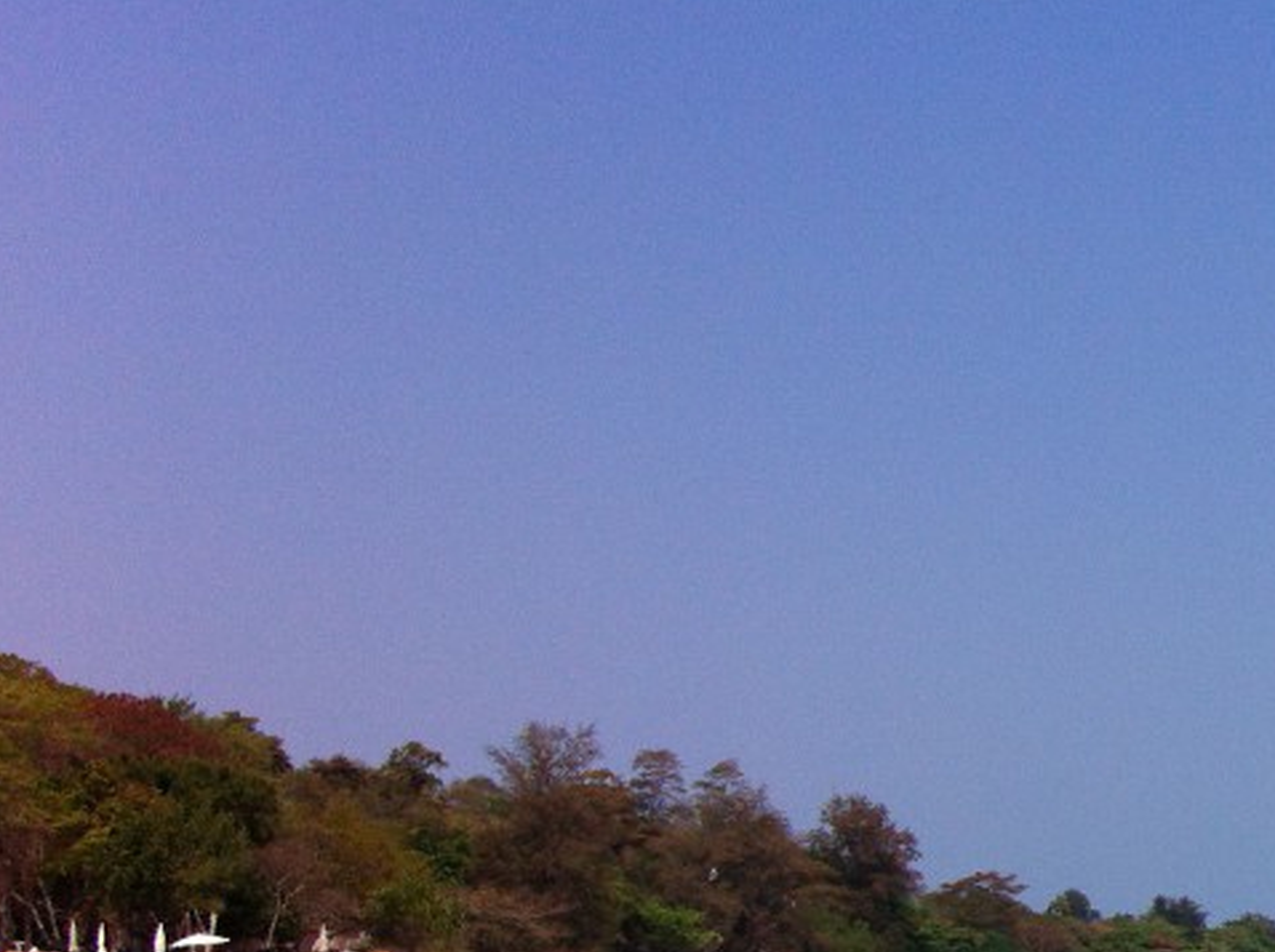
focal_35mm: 75
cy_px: 968
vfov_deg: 19.0
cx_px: 1214
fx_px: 2758
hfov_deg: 25.0
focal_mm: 3.85
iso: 80
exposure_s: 1/2742
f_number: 2.8
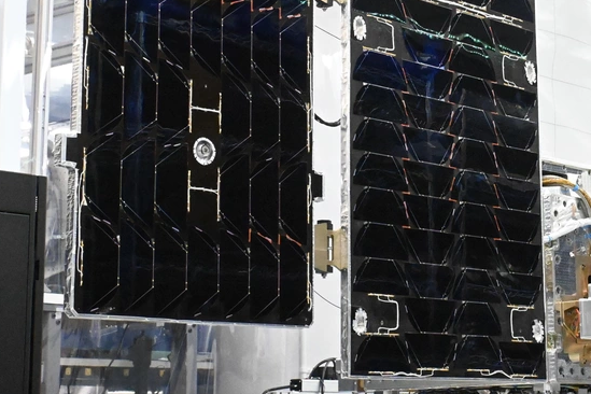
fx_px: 1205
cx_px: 495
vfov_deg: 18.5
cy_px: 119
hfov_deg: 26.9
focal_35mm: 73
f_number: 7.1
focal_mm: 26.5
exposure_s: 1/320
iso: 12800
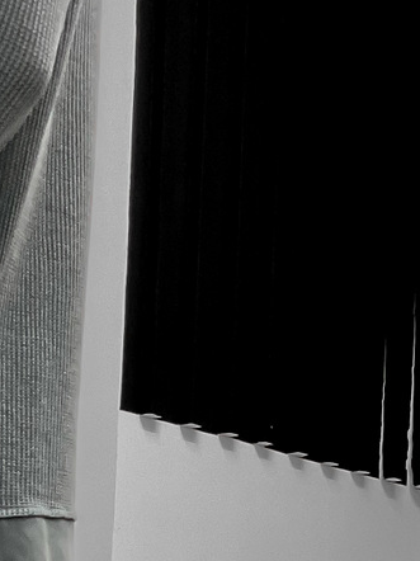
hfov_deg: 13.3
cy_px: 916
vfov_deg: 16.5
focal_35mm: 105
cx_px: -208
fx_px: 1700
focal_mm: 3
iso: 125
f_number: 1.8
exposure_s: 1/60
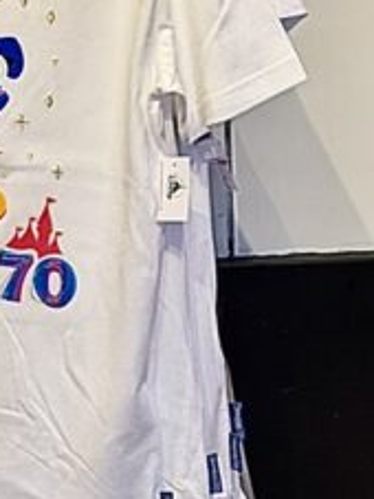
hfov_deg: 6.6
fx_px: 3129
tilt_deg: -4.8
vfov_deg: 8.7
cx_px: -363
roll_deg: +0.9
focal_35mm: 217
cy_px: -444
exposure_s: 1/91
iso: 100
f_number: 1.78
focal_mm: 6.76
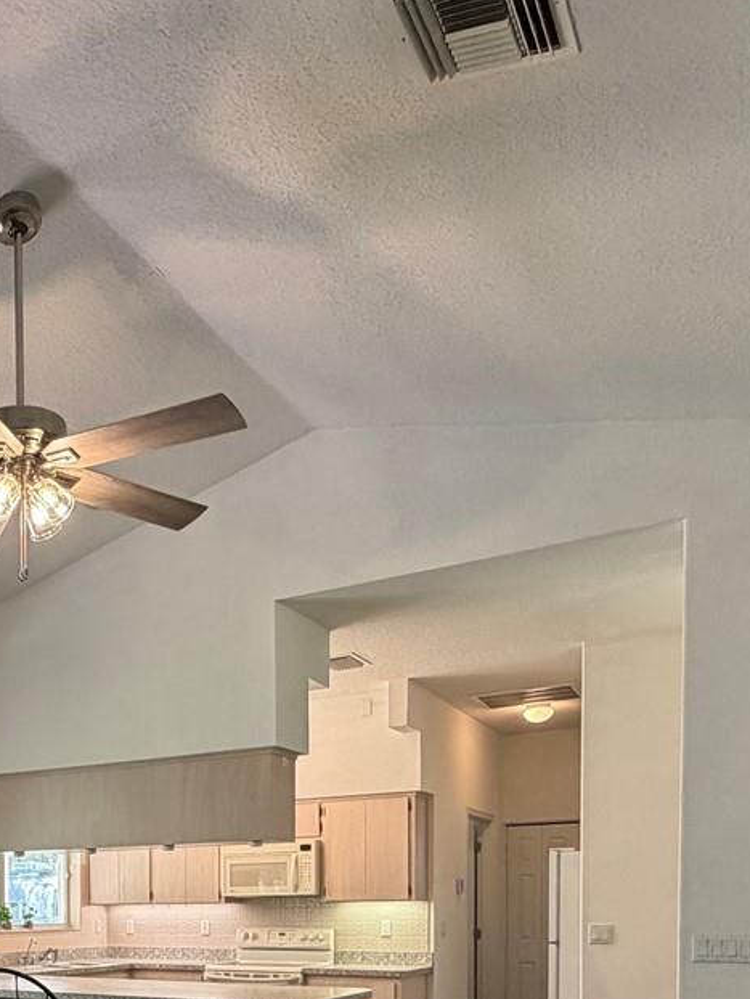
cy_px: 933
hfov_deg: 36.6
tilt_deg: -1.3
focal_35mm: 36
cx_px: 42
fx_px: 1039
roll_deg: +0.4
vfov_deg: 45.5
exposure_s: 1/120
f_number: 2.2
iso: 250
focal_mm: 2.22
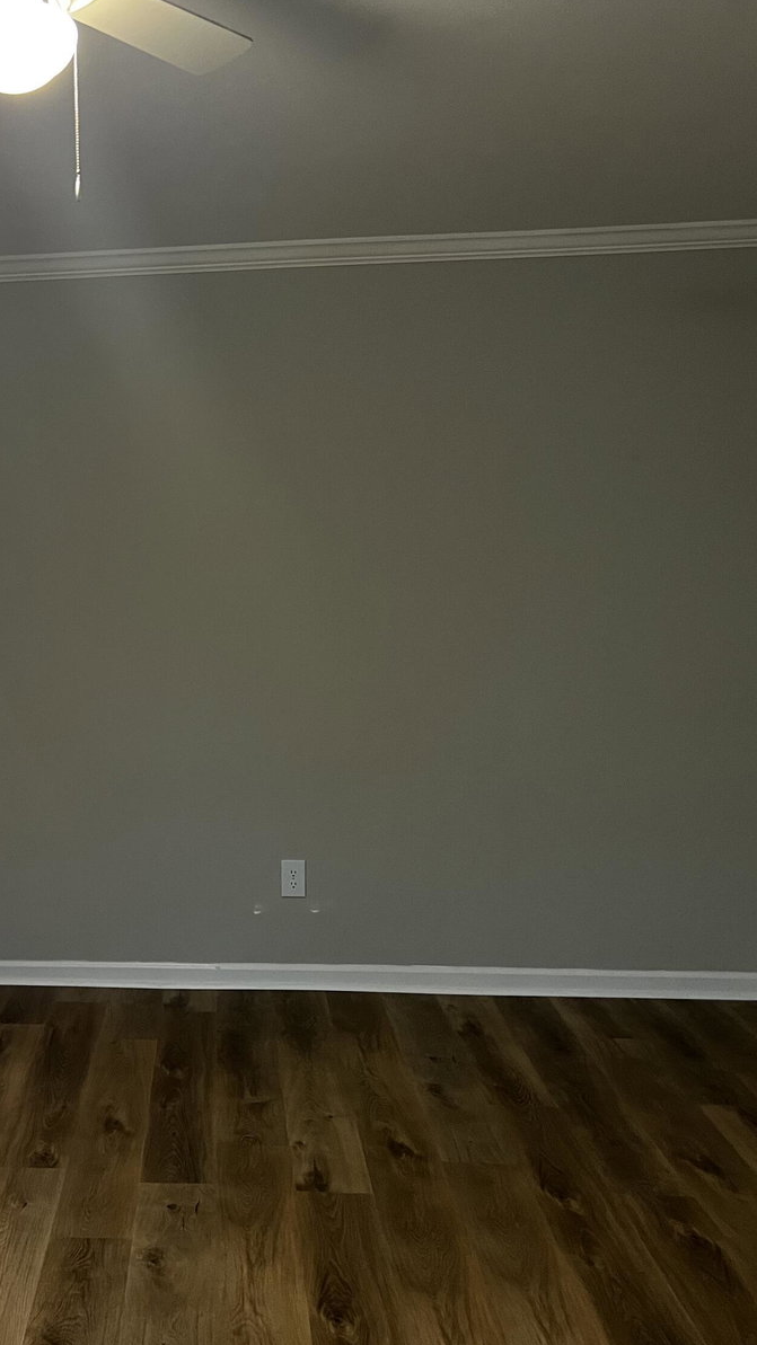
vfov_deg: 52.8
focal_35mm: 38
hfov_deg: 29.8
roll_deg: +1.7
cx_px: 71
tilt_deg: -5.8
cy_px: 671
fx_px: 1356
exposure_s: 1/60
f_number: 1.5
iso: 250
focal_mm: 5.7
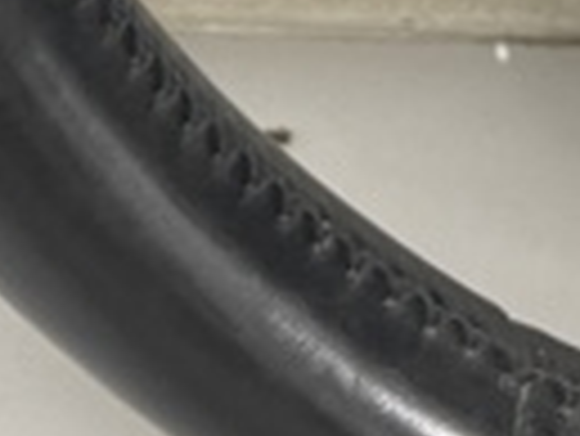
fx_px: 2080
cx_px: 454
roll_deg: -0.2
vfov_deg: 10.4
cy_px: -602
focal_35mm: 124
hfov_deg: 15.8
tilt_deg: -23.3
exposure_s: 1/50
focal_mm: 5.1
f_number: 1.6
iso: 125
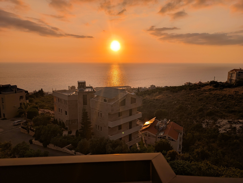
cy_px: 92
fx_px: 169
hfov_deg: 71.5
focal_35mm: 24
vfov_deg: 56.9
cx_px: 122
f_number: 1.68
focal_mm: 6.9
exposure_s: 1/3584
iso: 20
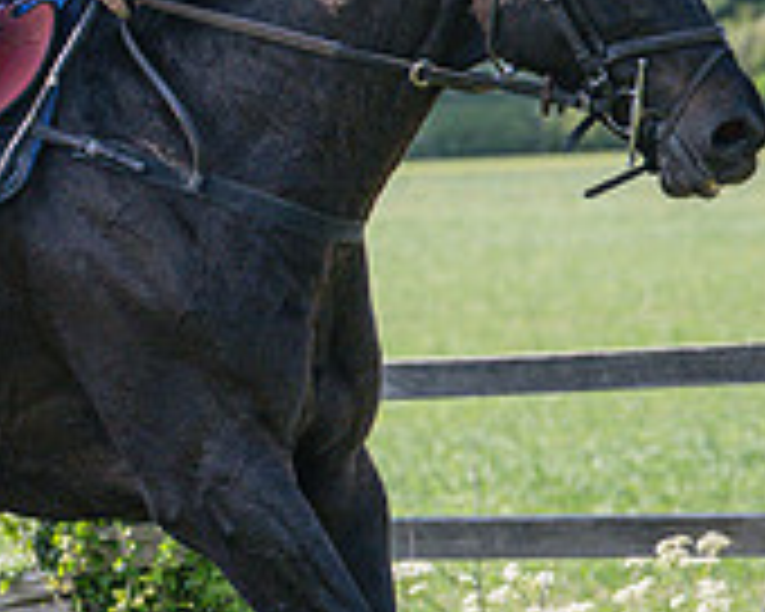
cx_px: 4
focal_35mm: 365
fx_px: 8264
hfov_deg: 5.3
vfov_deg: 4.2
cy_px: 273
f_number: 4
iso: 400
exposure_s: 1/3200
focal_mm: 86
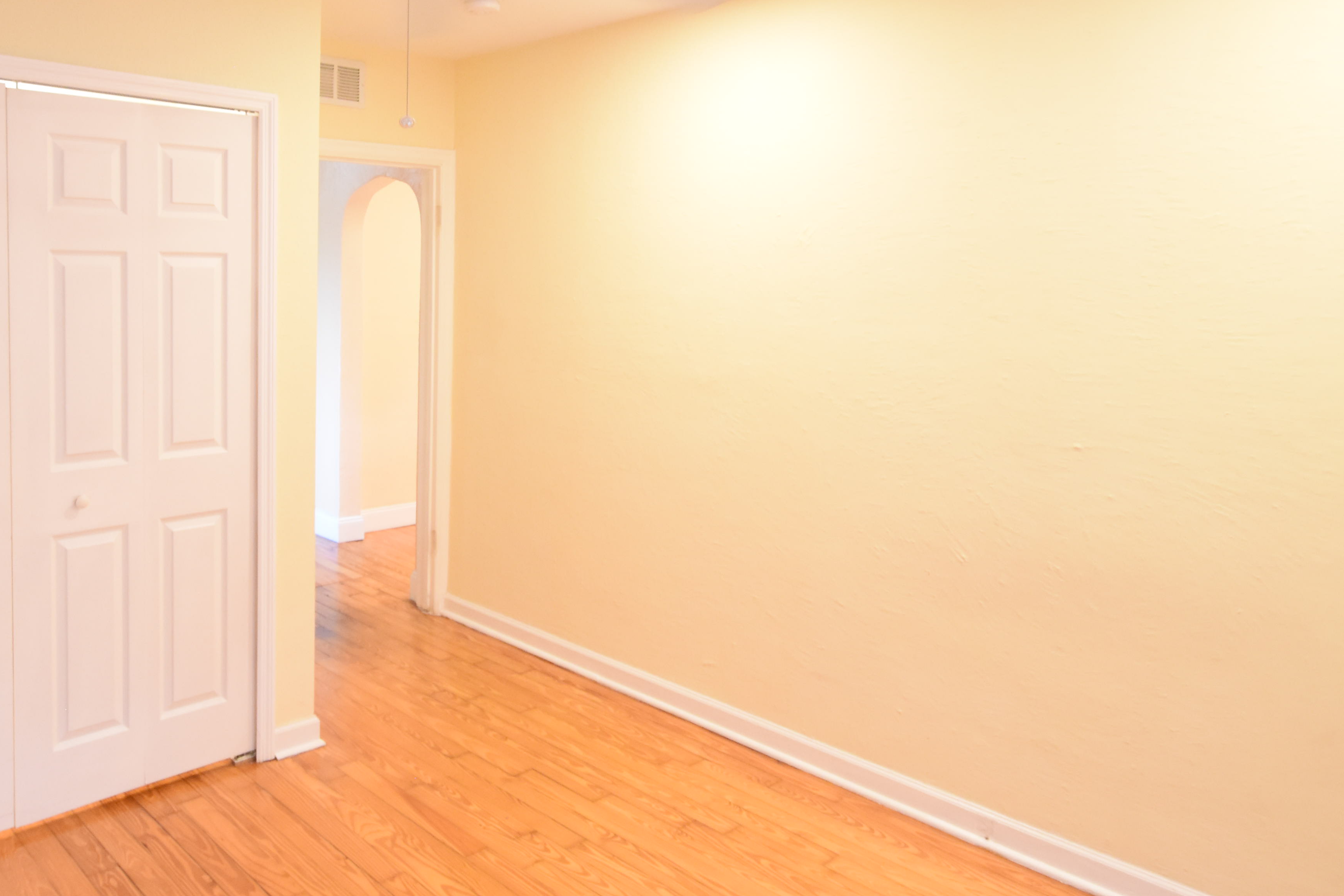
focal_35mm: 26
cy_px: 316
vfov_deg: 48.9
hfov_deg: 67.4
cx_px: 443
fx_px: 971
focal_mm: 10
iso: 1800
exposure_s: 1/60
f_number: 3.5
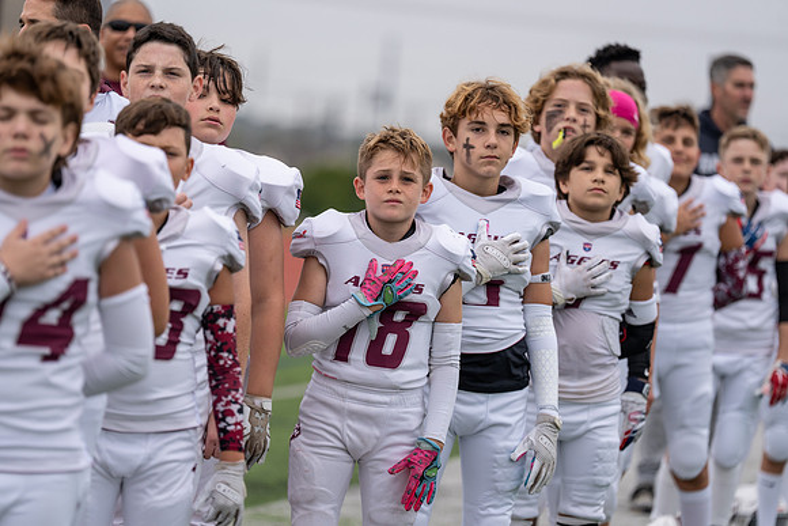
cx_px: 394
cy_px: 263
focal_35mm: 176
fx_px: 3853
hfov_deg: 11.7
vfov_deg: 7.8
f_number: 2.8
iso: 500
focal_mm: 176
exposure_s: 1/1250
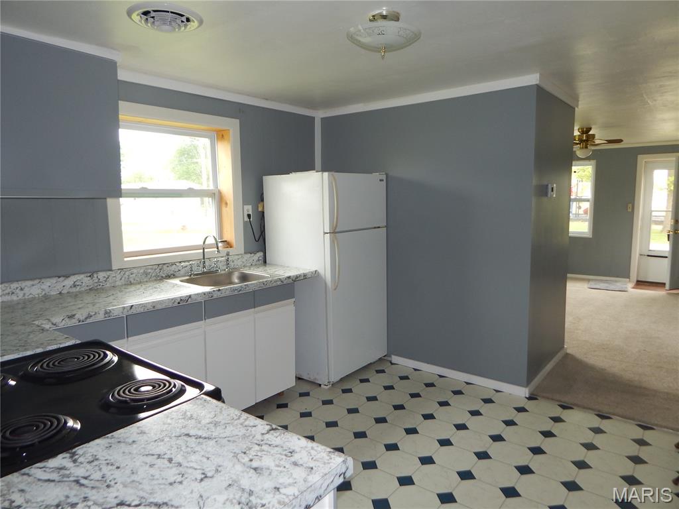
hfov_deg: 76.4
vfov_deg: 61.1
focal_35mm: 22
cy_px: 254
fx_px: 432
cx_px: 340
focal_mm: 4
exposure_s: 1/30
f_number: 3
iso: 125
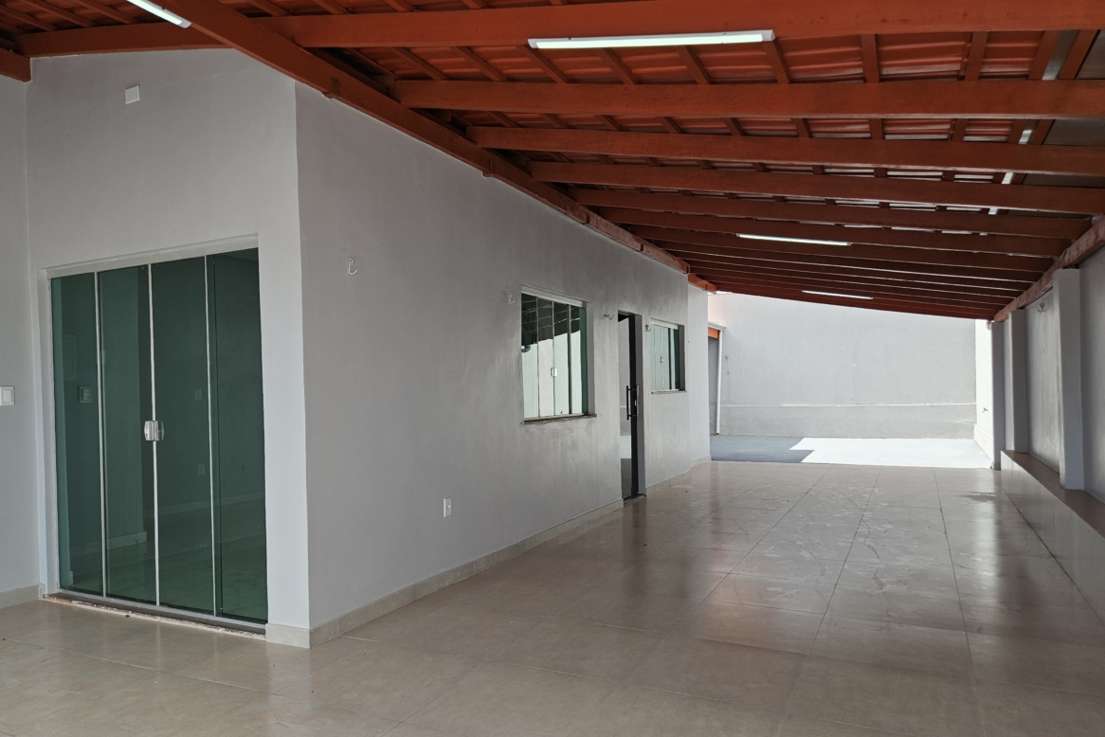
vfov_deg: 53.1
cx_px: 553
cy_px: 390
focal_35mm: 24
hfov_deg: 73.7
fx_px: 737
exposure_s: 1/505
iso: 32
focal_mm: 5.4
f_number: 1.8
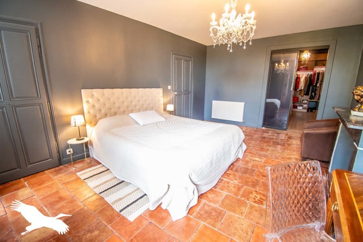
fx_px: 151
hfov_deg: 100.4
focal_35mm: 15
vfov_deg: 77.3
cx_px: 182
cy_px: 121
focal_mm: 10
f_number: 5
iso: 2500
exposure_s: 1/50
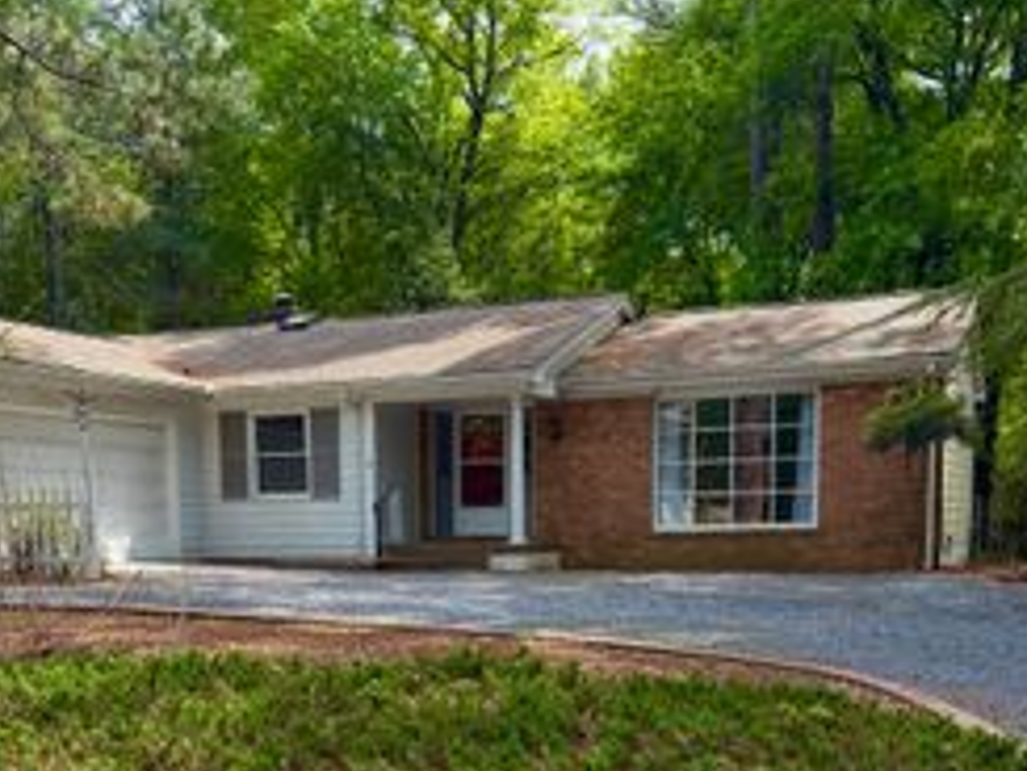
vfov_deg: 28.8
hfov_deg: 38.5
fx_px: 1454
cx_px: 356
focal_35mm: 49
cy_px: 652
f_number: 1.78
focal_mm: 6.76
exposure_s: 1/1522
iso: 100
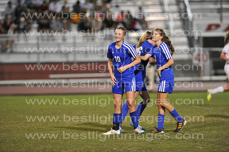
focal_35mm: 300
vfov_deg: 4.6
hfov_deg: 6.9
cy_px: 76
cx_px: 114
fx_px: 1907
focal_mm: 300
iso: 5000
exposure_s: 1/400
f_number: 3.2
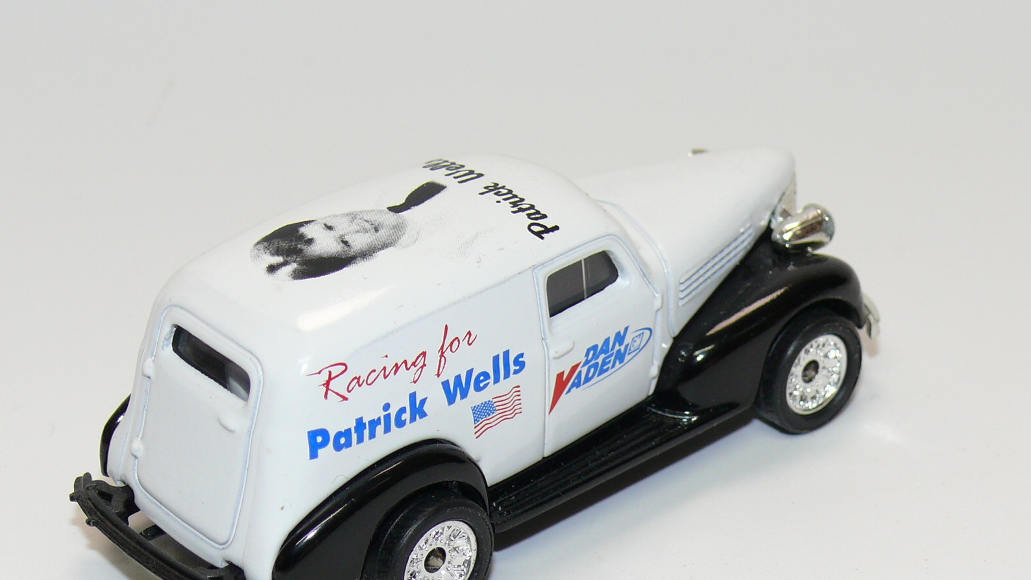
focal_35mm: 113
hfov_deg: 18.9
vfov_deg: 10.7
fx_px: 3089
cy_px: 322
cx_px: 514
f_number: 4
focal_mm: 13.5
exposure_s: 1/30
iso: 100
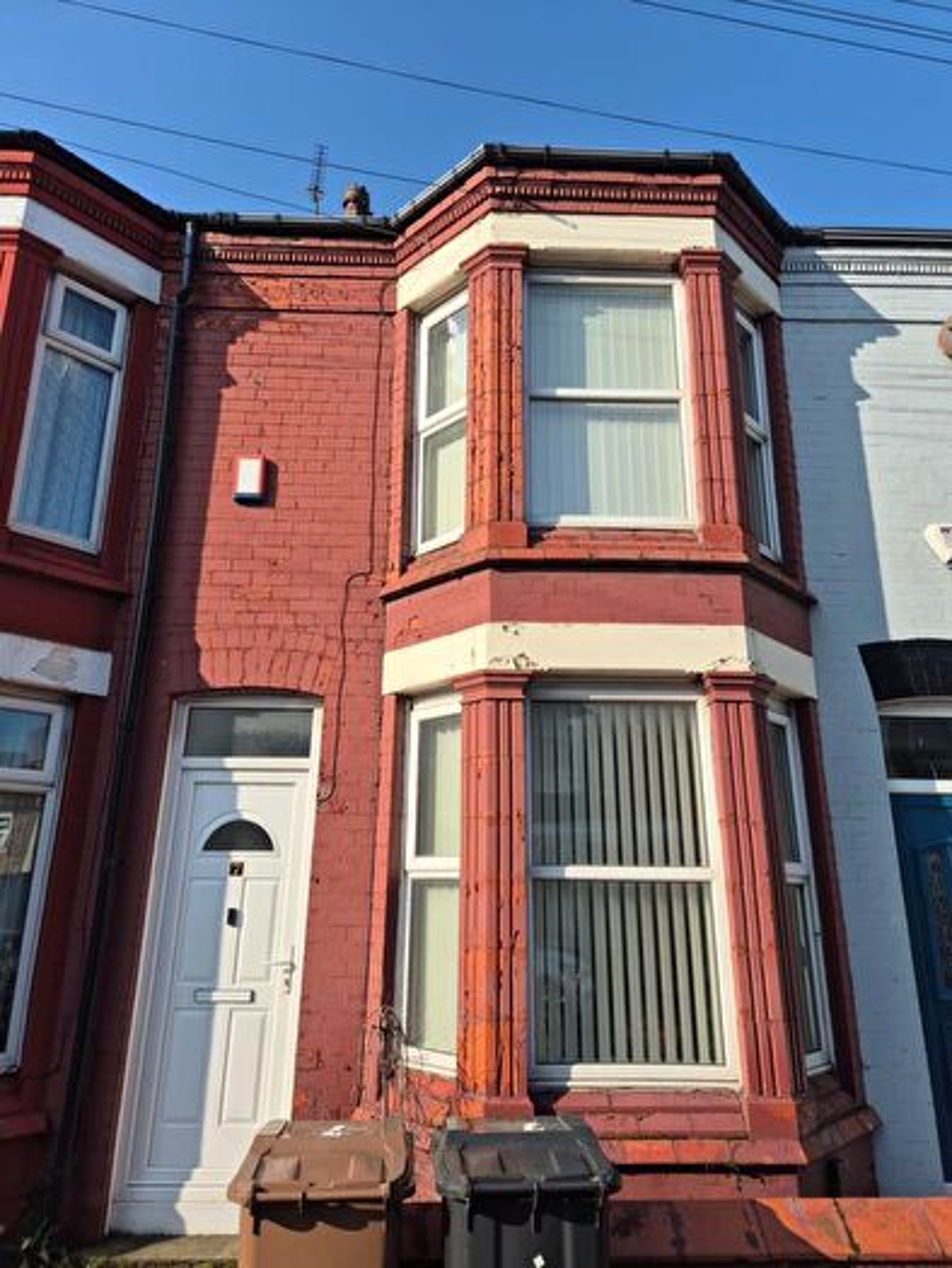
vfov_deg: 73.9
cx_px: 476
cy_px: 634
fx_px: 843
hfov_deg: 58.9
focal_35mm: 23
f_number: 1.8
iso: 25
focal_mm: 5.4
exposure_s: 1/1572
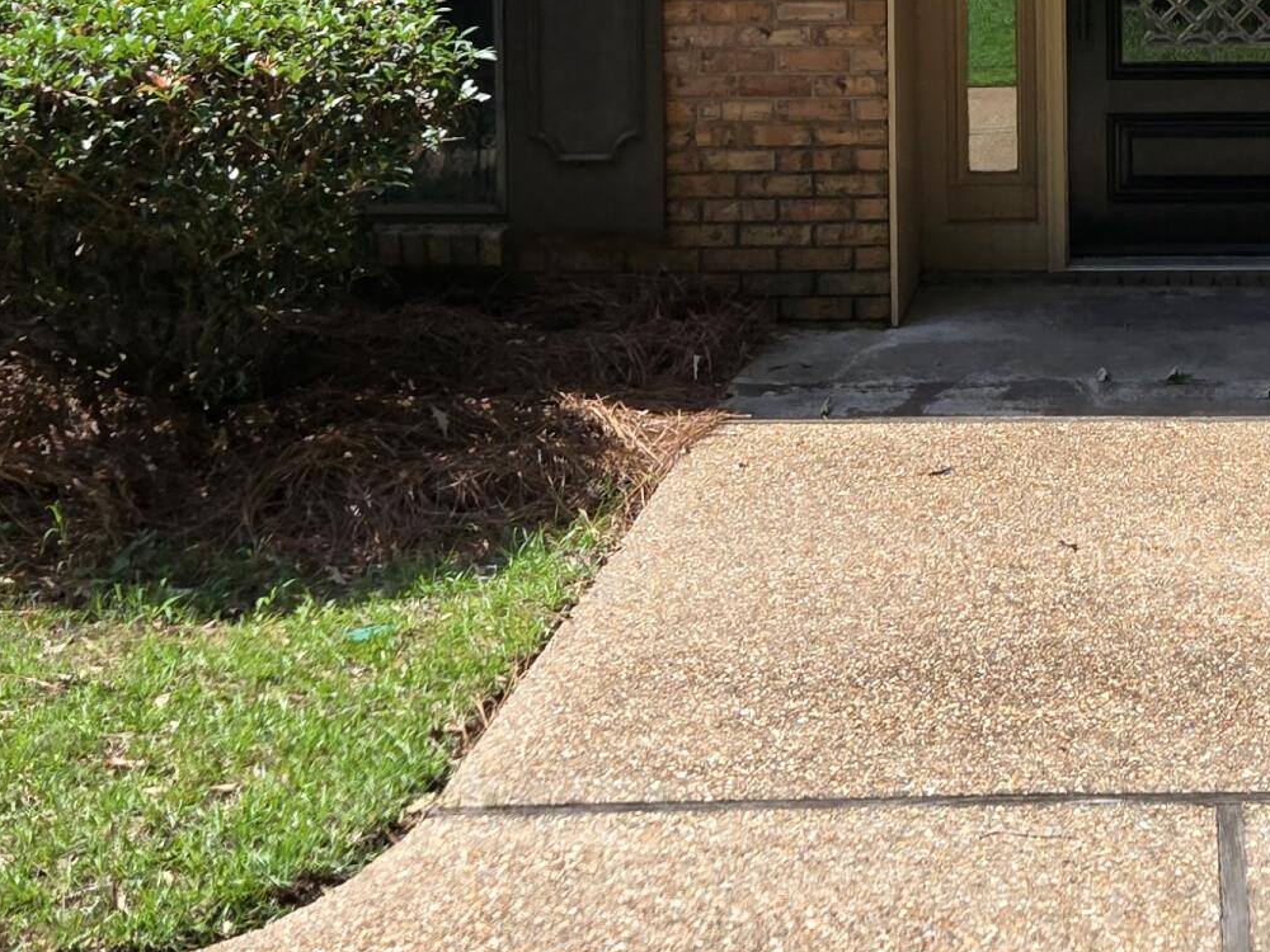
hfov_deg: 27.1
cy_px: -46
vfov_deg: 20.5
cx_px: 1170
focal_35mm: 69
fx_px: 2531
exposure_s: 1/2767
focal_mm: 5.4
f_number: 1.8
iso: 80
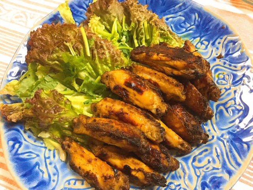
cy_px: 95
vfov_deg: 45.4
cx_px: 126
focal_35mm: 31
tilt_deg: -67.8
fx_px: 227
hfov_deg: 58.4
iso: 250
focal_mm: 3.3
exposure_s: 1/24
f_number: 2.4
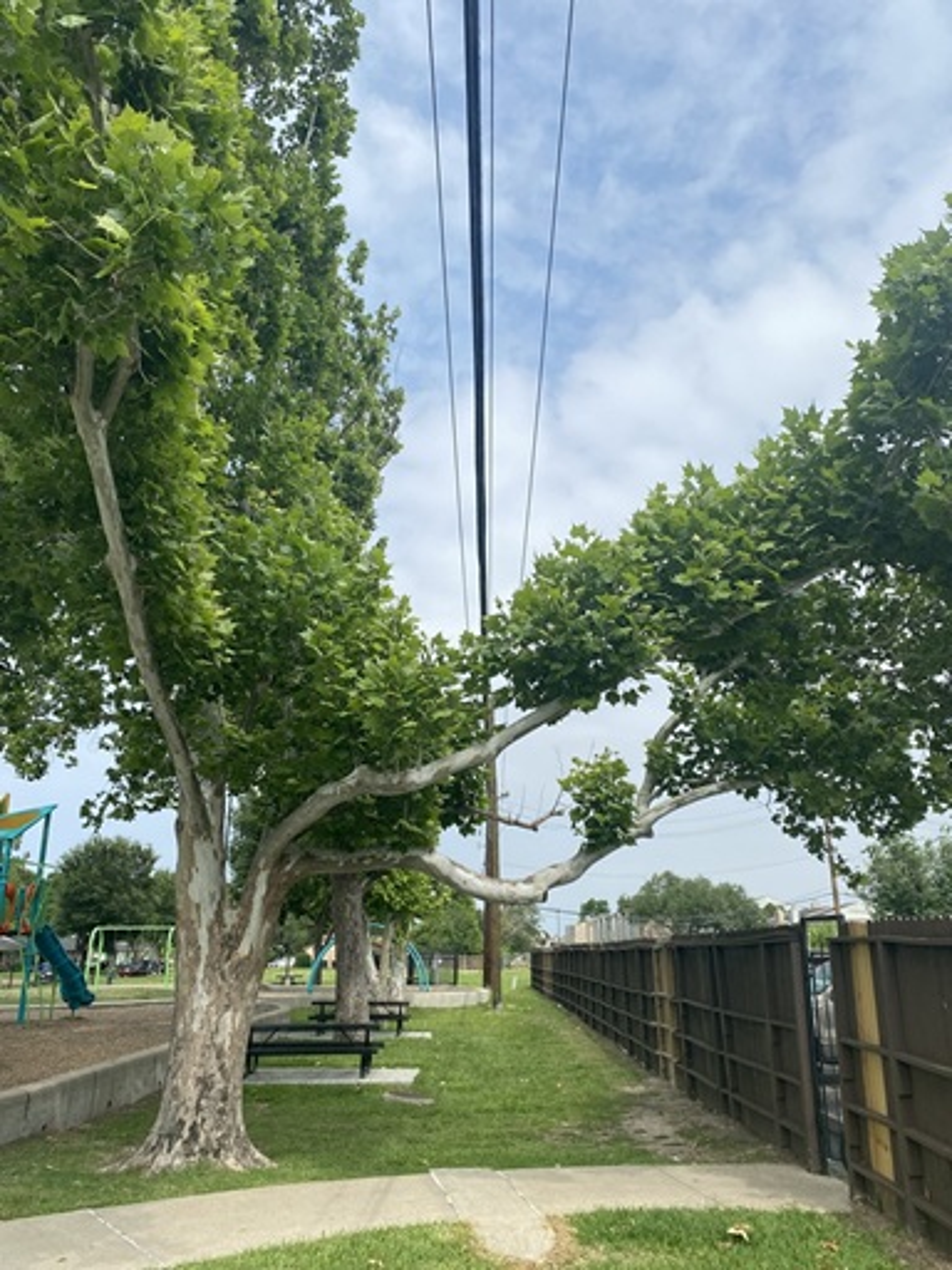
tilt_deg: +19.5
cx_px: 476
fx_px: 953
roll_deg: -0.3
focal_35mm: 26
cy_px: 635
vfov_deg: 67.3
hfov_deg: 53.1
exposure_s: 1/3497
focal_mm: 4.25
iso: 32
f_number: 1.8
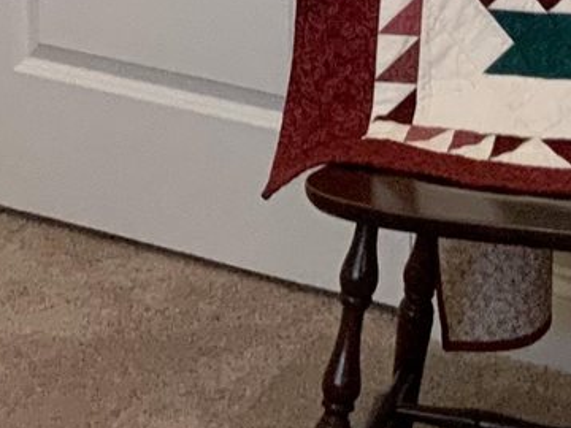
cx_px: 116
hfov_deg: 11.9
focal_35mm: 165
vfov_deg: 8.3
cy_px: -580
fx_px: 2722
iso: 160
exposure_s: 1/60
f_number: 1.8
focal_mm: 3
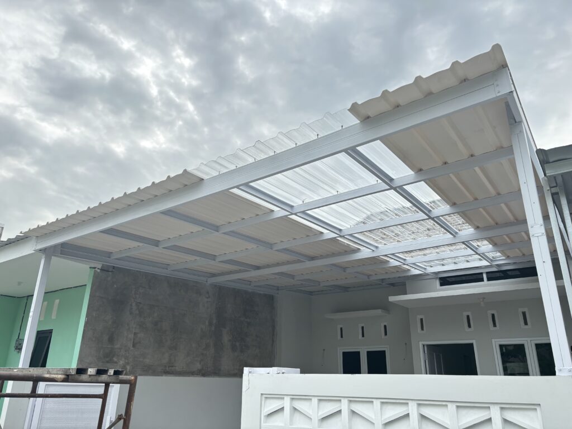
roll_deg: -0.9
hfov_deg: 67.3
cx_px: 286
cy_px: 214
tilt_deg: +20.0
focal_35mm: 26
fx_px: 430
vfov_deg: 53.1
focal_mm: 5.96
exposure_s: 1/544
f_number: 1.6
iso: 50
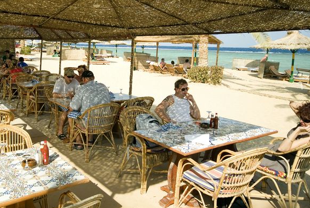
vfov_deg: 44.8
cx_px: 119
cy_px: 83
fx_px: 250
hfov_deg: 62.8
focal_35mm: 29
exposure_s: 1/350
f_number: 5.6
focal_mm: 14
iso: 100
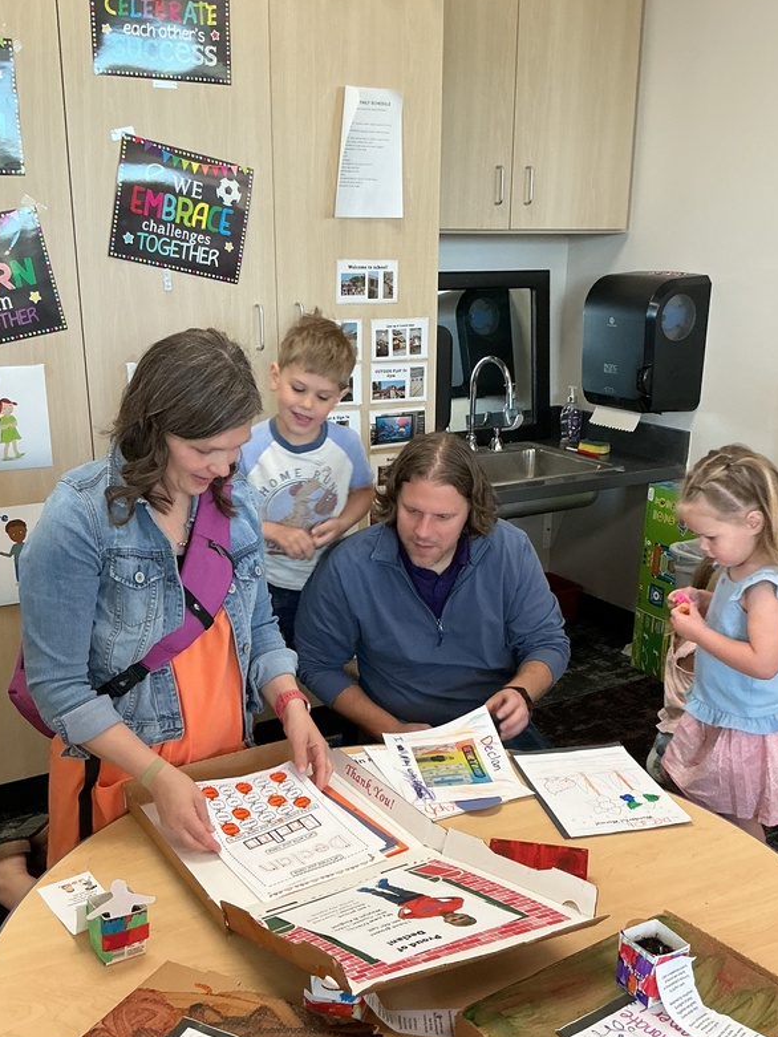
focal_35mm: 38
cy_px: 603
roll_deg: -0.9
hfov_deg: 37.7
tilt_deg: -18.4
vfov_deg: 48.8
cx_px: 413
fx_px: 1138
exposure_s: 1/50
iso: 125
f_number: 1.8
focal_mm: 3
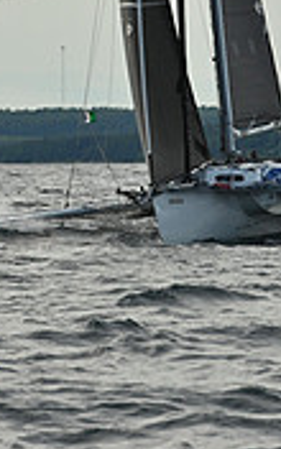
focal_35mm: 670
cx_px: 190
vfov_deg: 3.1
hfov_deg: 2.0
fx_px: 8210
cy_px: -153
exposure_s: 1/1000
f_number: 9
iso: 320
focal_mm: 200
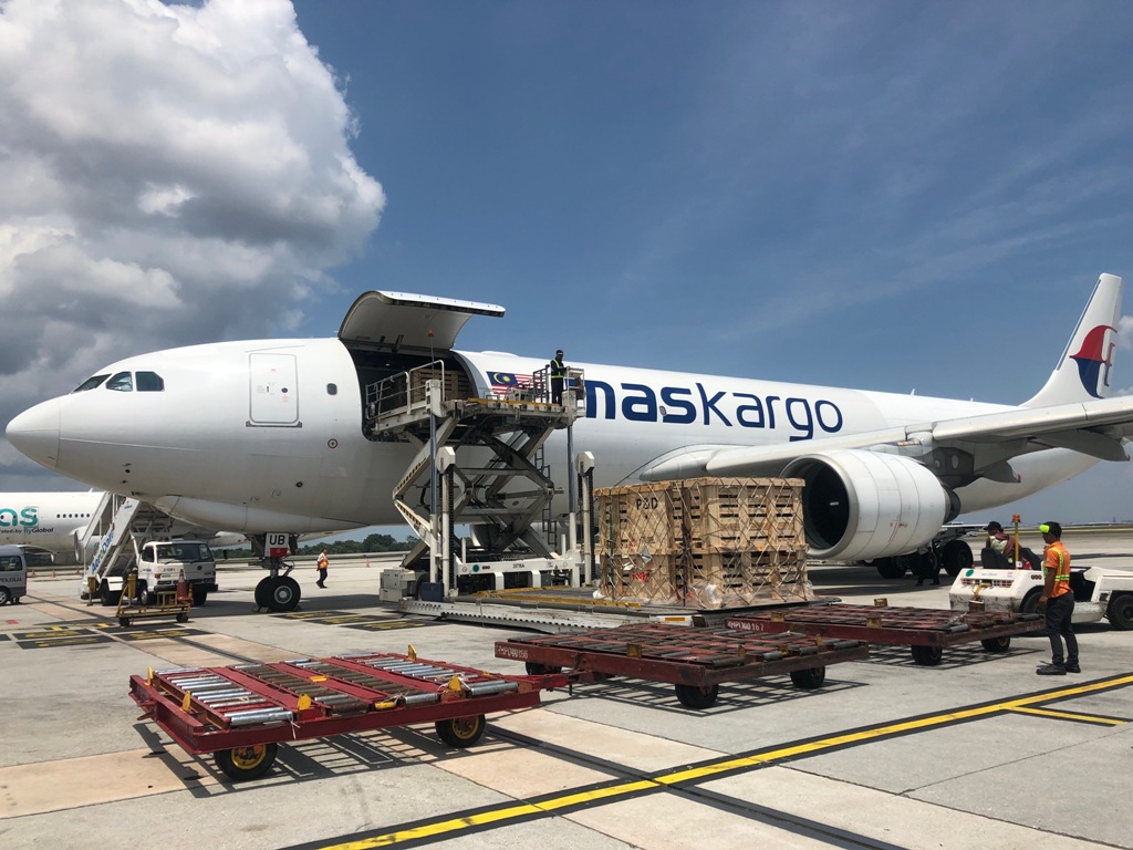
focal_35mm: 28
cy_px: 425
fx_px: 916
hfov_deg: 63.4
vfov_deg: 49.7
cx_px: 566
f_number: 1.8
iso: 25
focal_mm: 4
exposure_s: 1/4808
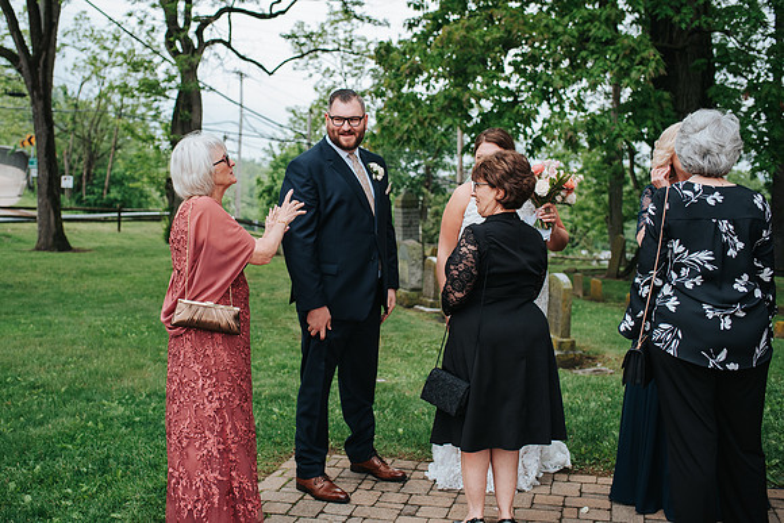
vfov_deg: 33.5
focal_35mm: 40
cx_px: 338
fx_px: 868
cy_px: 225
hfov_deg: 48.5
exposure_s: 1/1250
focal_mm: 35
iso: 560
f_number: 3.2
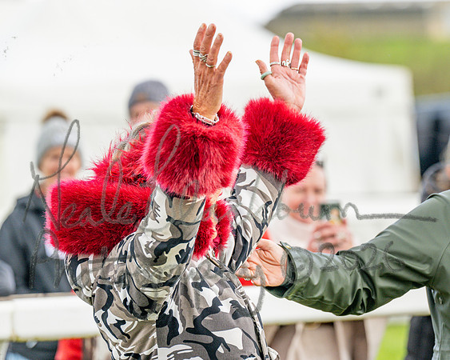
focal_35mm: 338
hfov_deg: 5.7
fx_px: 4500
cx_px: 227
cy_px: 180
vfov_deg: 4.6
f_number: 4.5
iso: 250
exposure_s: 1/640
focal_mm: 200
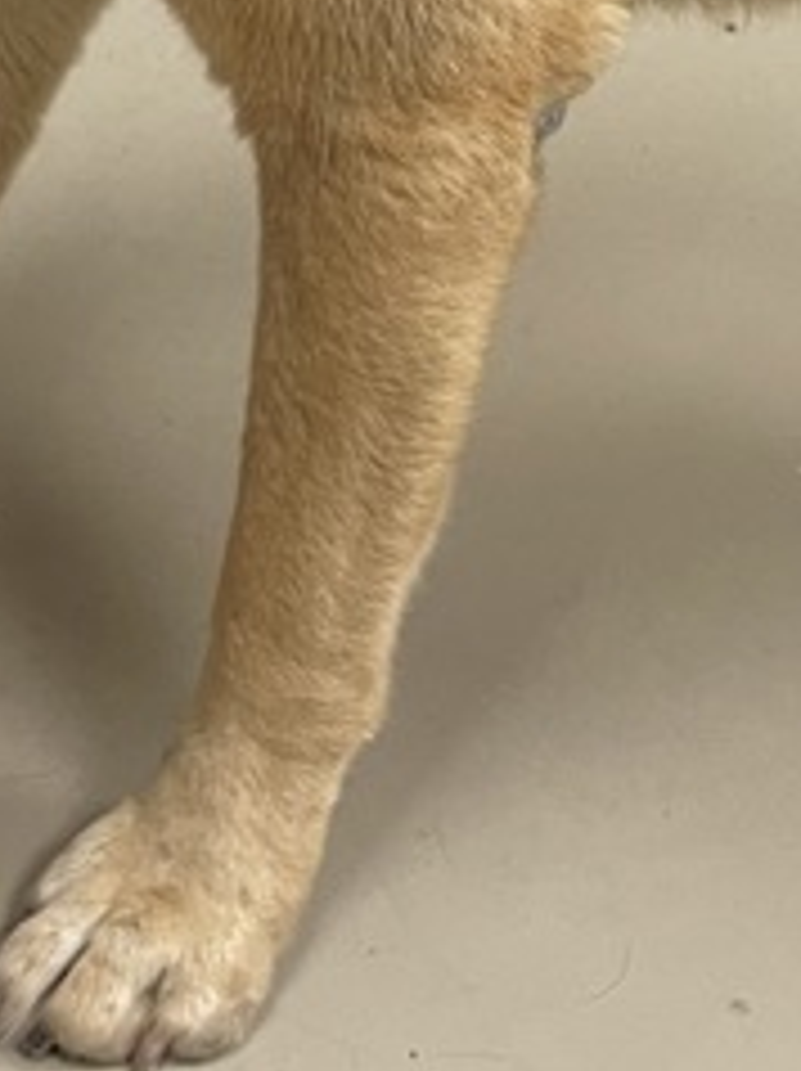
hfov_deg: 13.2
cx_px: 338
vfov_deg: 16.5
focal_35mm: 112
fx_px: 3462
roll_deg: -17.9
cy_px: -360
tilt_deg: -27.8
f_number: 1.6
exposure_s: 1/60
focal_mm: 4.2
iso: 160
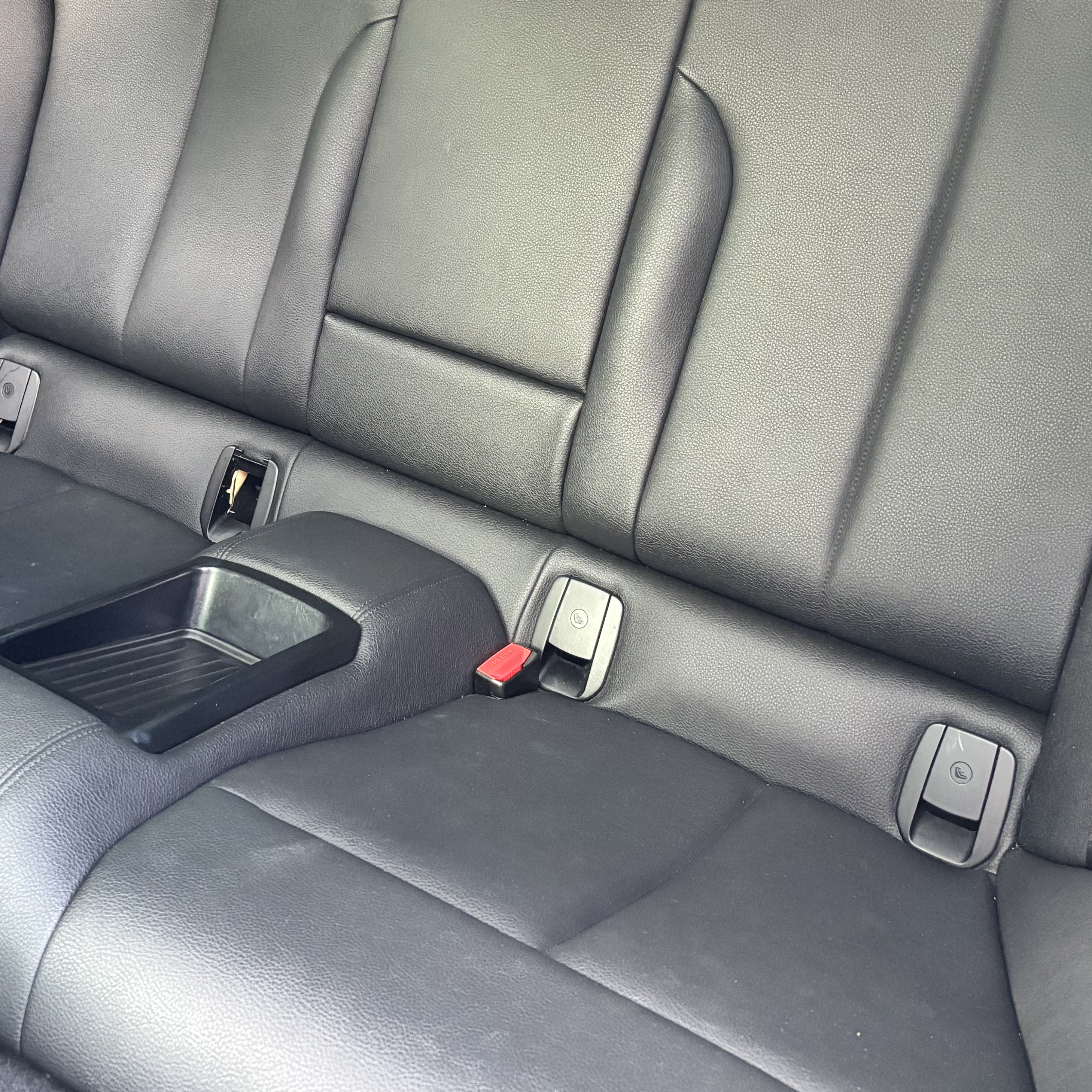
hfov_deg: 37.3
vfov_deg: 37.0
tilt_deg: -25.4
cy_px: 335
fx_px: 1606
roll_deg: -0.7
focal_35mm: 45
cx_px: 397
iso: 640
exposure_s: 1/40
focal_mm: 5.96
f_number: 1.6
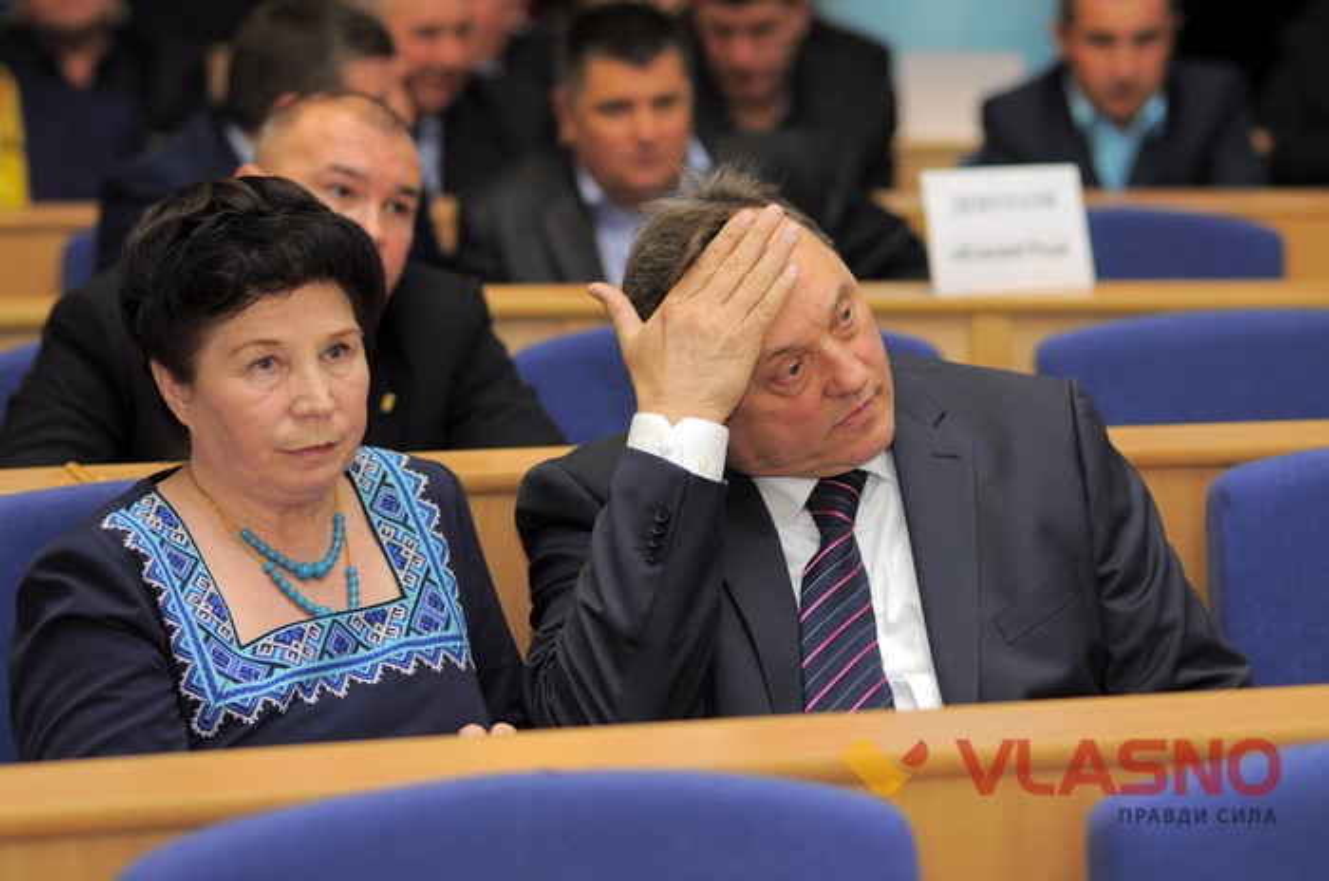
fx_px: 4698
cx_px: 664
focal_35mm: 128
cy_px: 440
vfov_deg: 10.7
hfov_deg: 16.1
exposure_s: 1/100
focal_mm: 85
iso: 250
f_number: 2.8
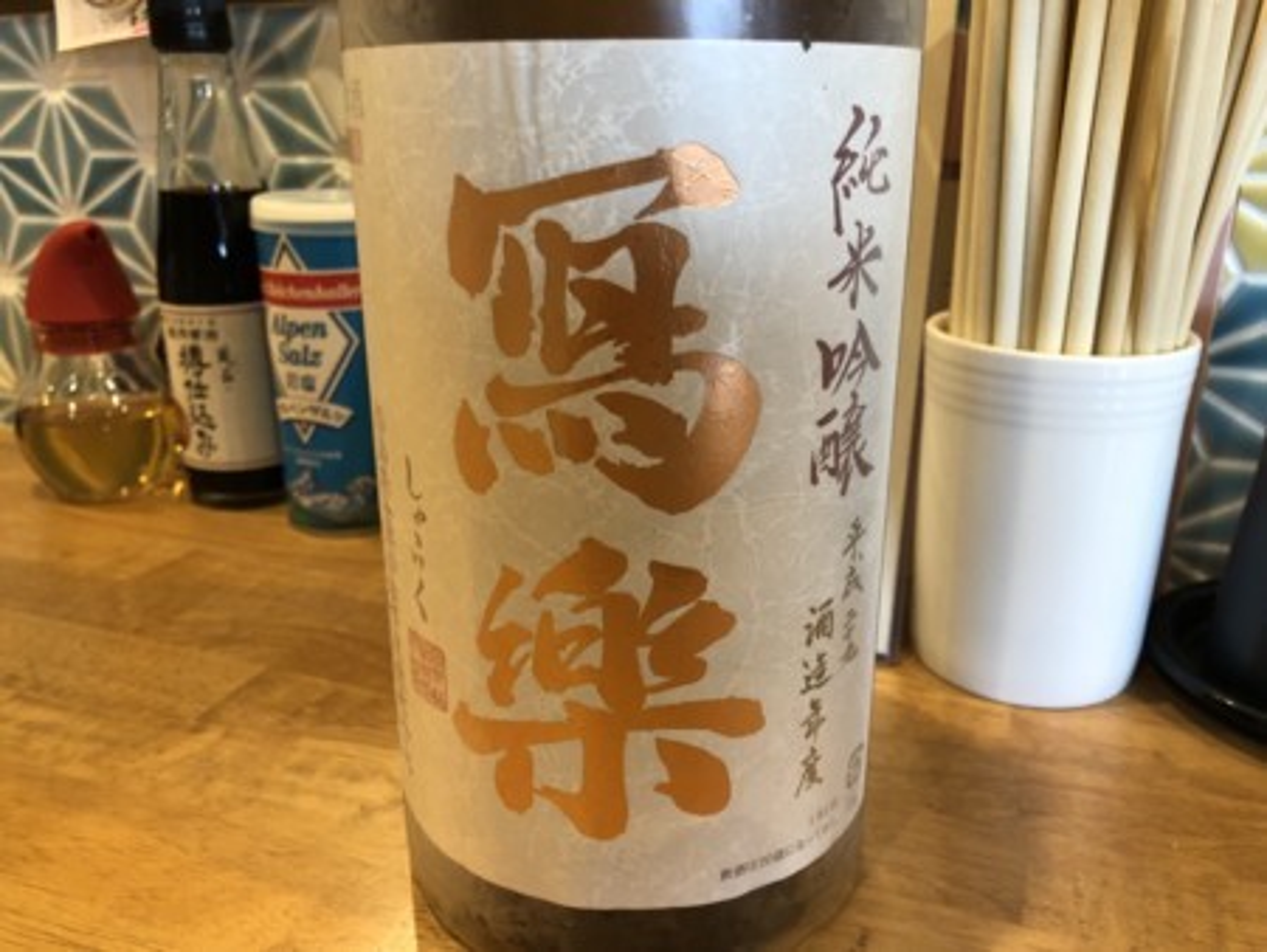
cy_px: 476
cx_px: 634
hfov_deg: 63.4
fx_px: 1025
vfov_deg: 49.8
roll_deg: -0.1
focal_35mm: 28
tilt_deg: -18.6
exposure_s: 1/15
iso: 50
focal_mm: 4
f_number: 1.8
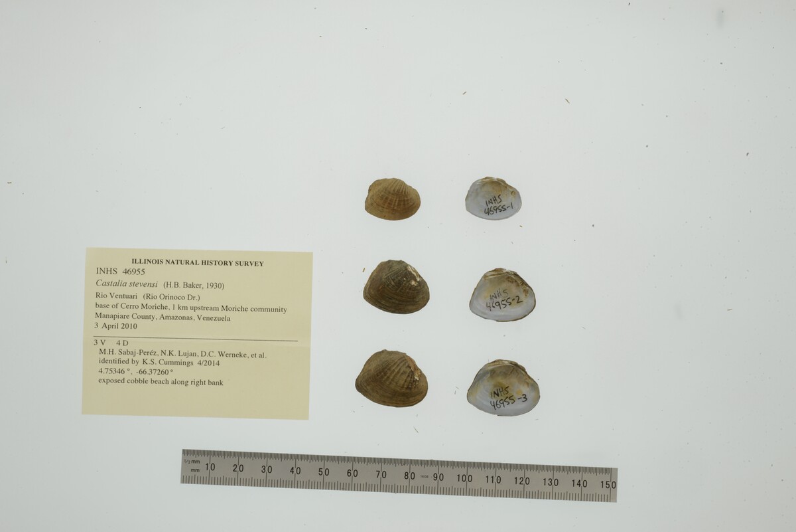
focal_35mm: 60
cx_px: 398
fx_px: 1327
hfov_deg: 33.4
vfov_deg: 22.6
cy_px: 266
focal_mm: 60
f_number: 32
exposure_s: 1/13
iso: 100
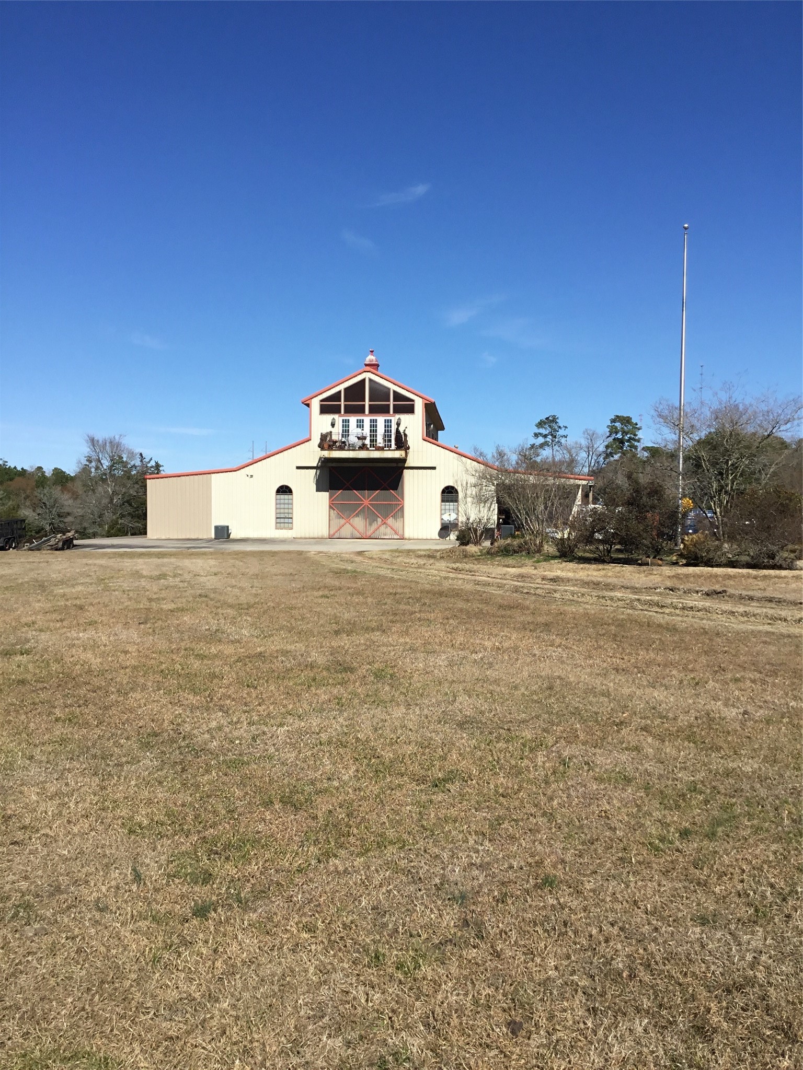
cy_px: 535
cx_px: 402
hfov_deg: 45.4
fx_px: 959
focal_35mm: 31
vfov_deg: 58.4
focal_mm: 3.3
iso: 25
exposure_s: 1/1988
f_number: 2.4
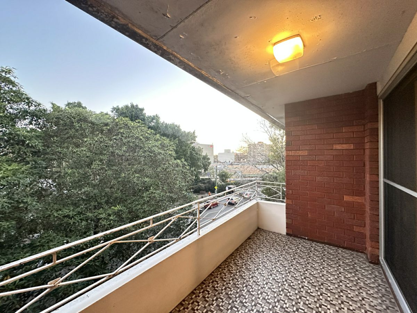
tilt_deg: +0.0
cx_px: 208
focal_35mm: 14
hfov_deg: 102.1
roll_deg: -0.1
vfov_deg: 85.7
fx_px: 169
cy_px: 156
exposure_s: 1/50
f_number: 2.2
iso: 400
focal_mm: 2.22
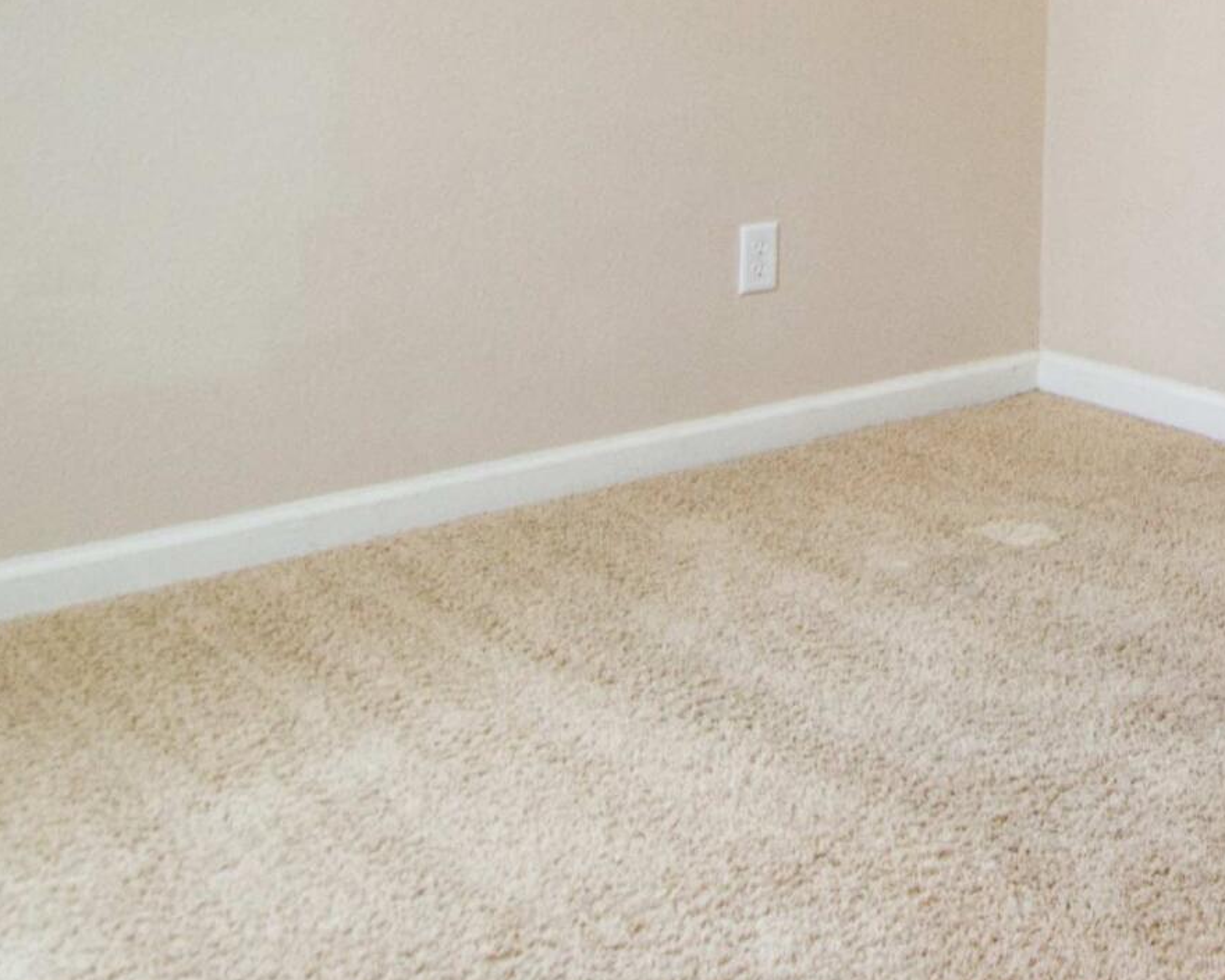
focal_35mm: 48
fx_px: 1740
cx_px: 1302
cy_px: -152
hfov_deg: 34.3
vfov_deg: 28.1
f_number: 4
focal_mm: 10
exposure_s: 1/60
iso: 400
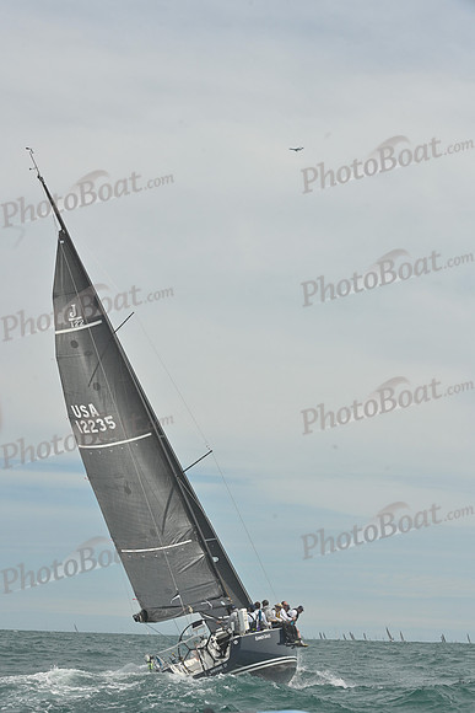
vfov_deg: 28.8
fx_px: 1384
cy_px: 356
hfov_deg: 19.5
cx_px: 238
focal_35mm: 70
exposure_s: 1/1250
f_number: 11
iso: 320
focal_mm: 70
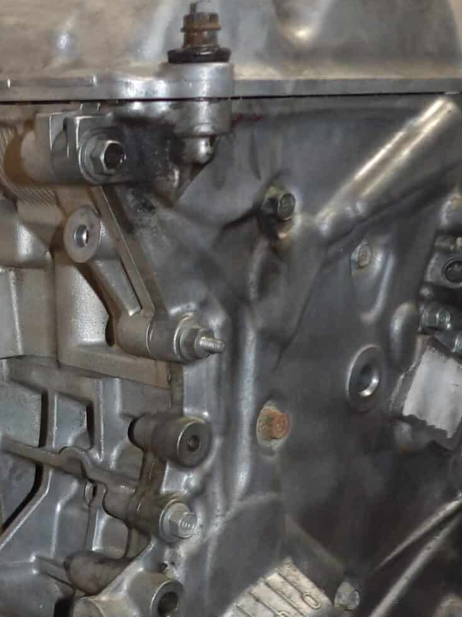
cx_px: 100
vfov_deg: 29.7
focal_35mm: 63
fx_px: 1121
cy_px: 535
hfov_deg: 23.0
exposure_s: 1/60
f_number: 3.2
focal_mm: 4.3
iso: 200
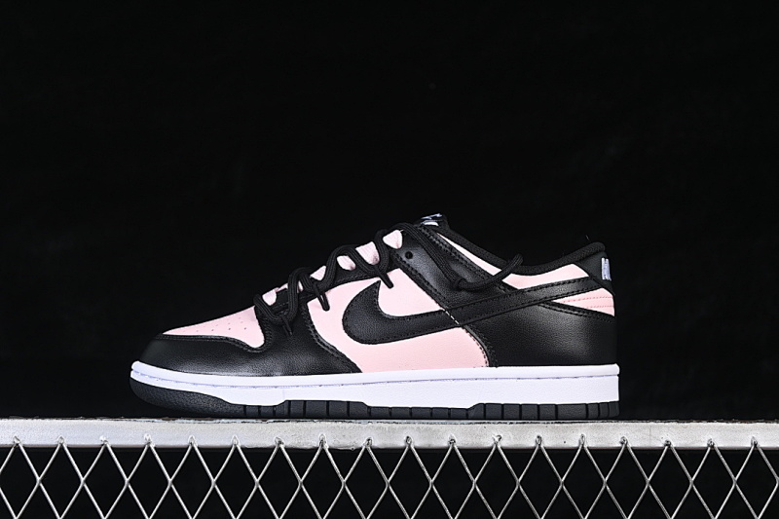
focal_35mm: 75
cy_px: 260
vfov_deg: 18.2
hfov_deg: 27.0
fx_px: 1622
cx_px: 390
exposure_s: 1/60
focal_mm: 50
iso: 160
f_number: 6.3
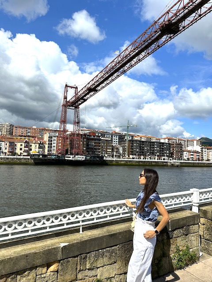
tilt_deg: +5.7
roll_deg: -2.0
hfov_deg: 56.8
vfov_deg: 71.6
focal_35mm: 24
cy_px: 141
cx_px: 106
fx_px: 196
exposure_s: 1/8197
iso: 80
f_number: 1.78
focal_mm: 6.86
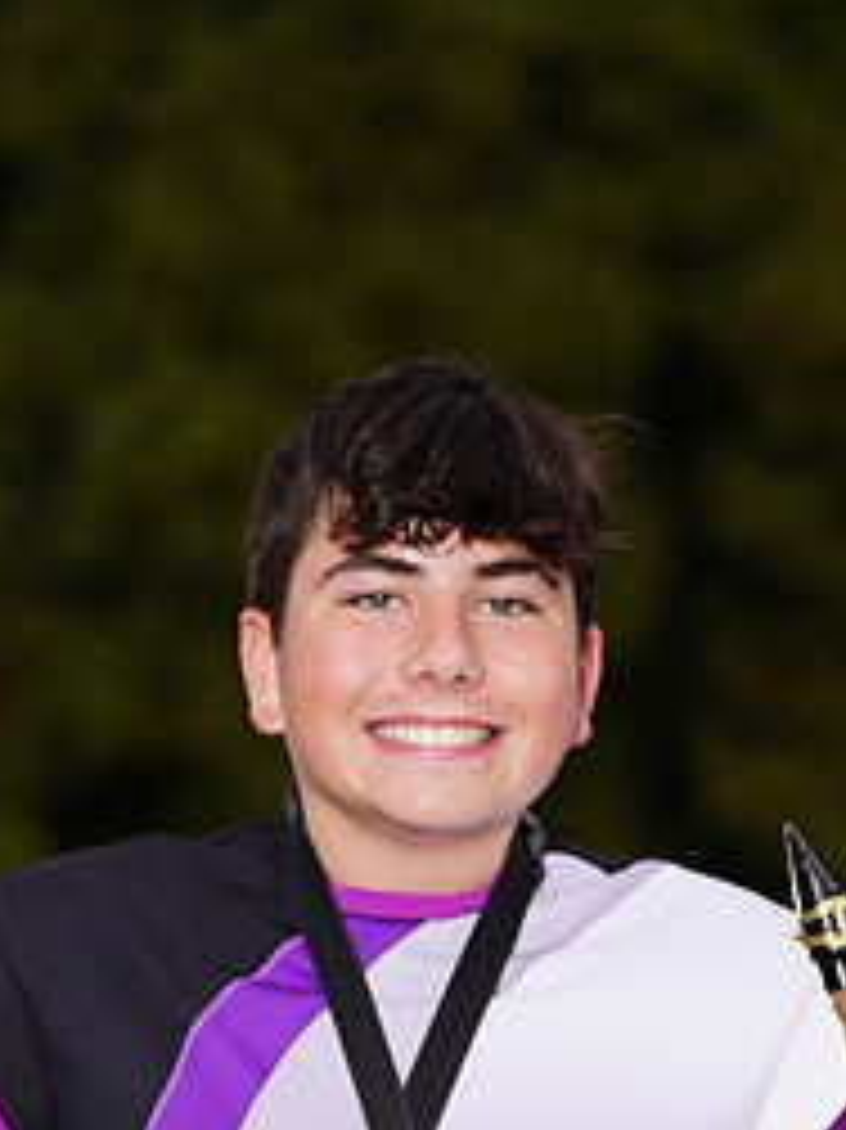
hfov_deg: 3.7
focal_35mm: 403
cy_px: 1252
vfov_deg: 4.9
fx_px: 13143
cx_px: 353
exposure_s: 1/160
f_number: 5.6
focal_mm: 181
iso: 200
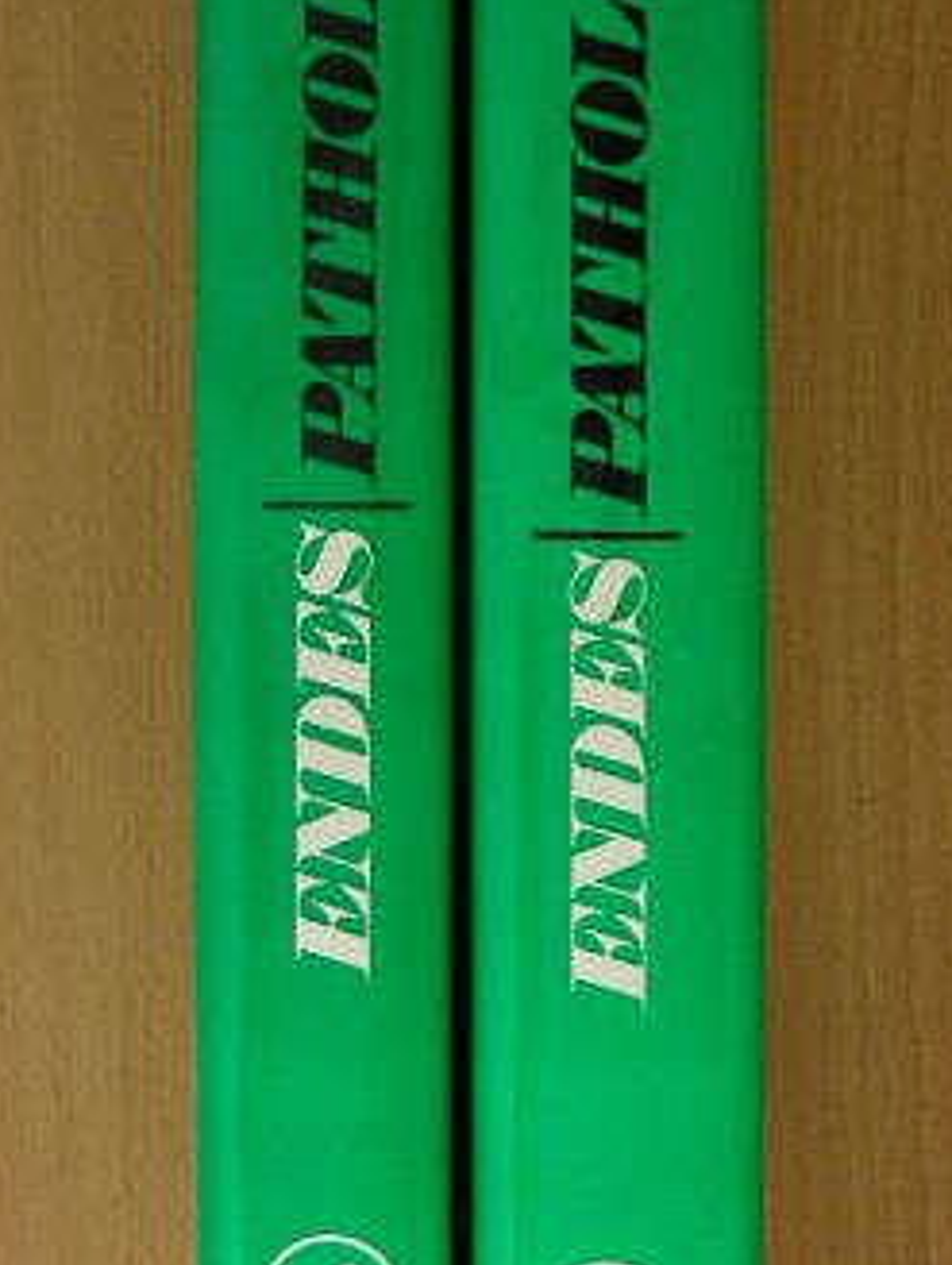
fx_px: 2926
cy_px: 546
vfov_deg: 24.4
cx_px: 547
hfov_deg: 18.5
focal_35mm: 80
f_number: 3.5
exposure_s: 1/45.7
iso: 200
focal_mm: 9.7
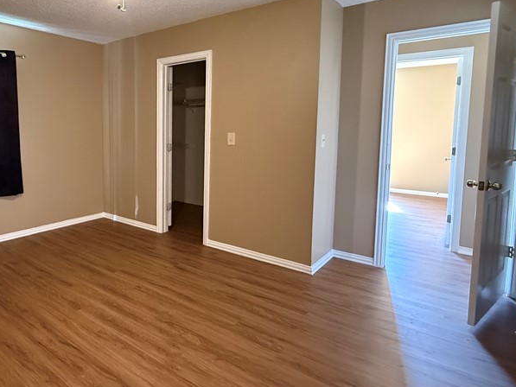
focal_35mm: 24
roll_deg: +0.1
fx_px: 358
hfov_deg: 68.4
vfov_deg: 56.4
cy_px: 156
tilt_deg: -3.6
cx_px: 150
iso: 1000
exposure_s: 1/60
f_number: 2.2
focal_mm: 2.22
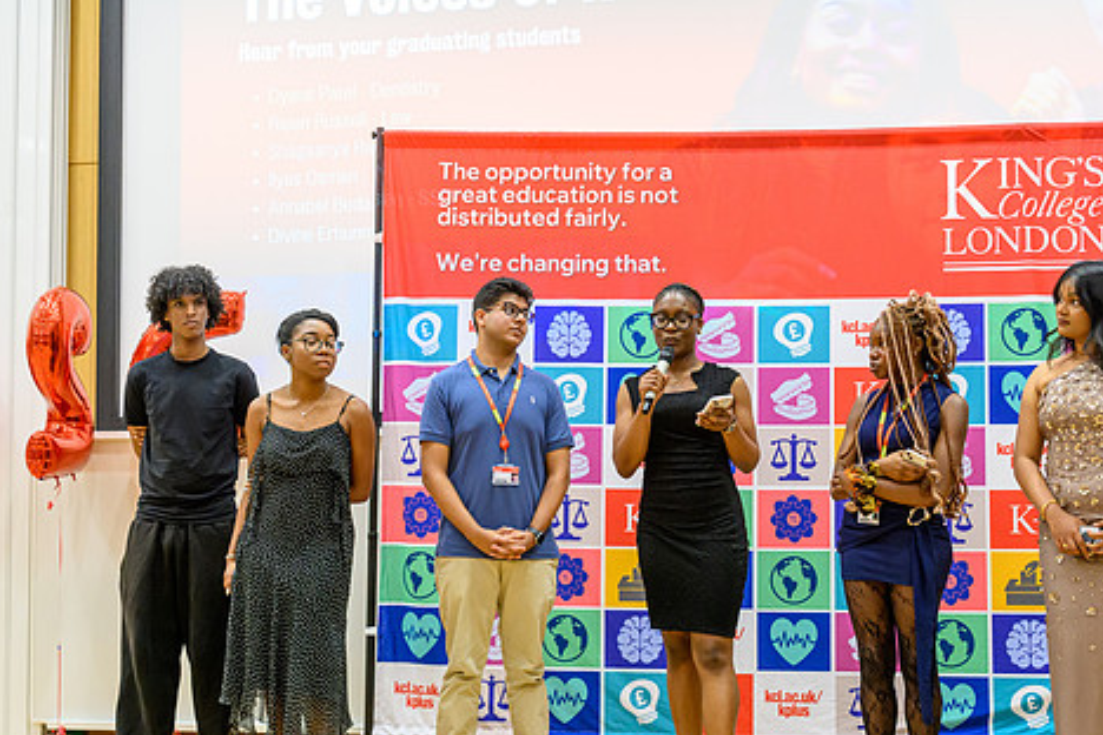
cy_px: 435
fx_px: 1348
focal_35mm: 44
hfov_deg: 44.4
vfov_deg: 30.4
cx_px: 622
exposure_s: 1/320
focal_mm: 35
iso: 5000
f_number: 3.2
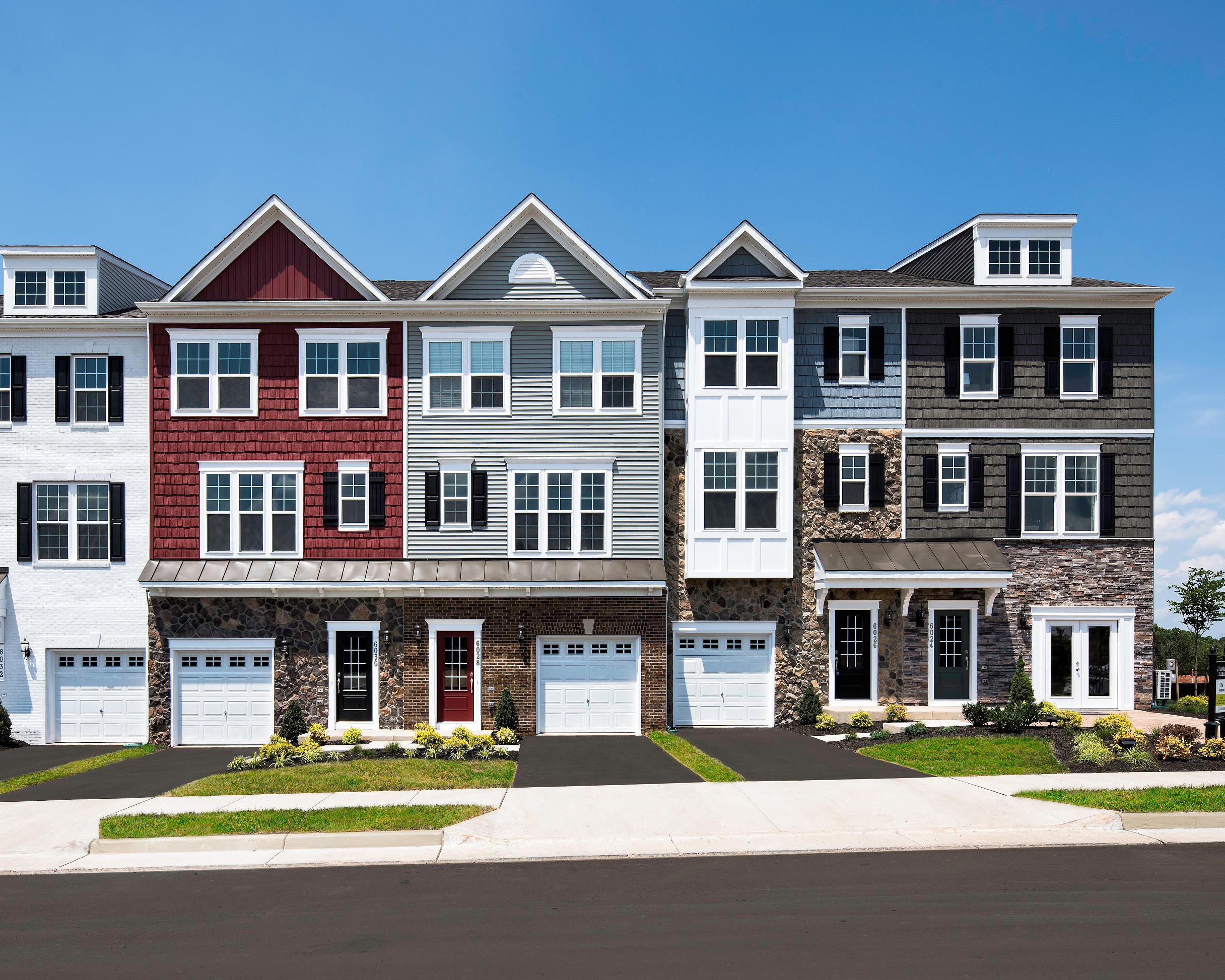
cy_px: 485
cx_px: 526
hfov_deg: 74.6
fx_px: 798
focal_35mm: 22
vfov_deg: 63.1
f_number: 10
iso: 200
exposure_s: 1/500
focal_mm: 19
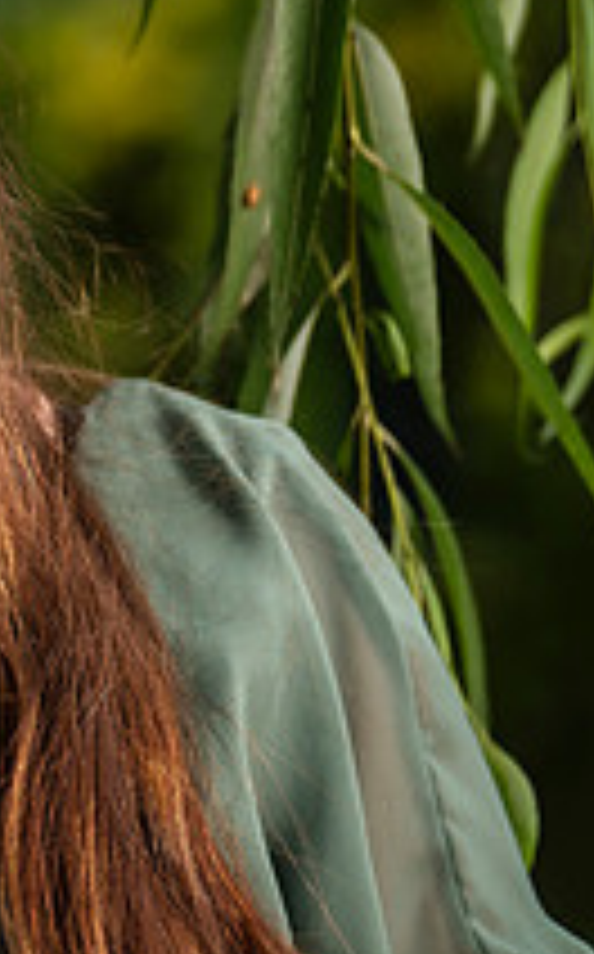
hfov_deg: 3.4
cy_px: 196
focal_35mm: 377
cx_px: -670
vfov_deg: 5.6
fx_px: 9791
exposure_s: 1/500
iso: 400
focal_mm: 135
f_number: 2.8
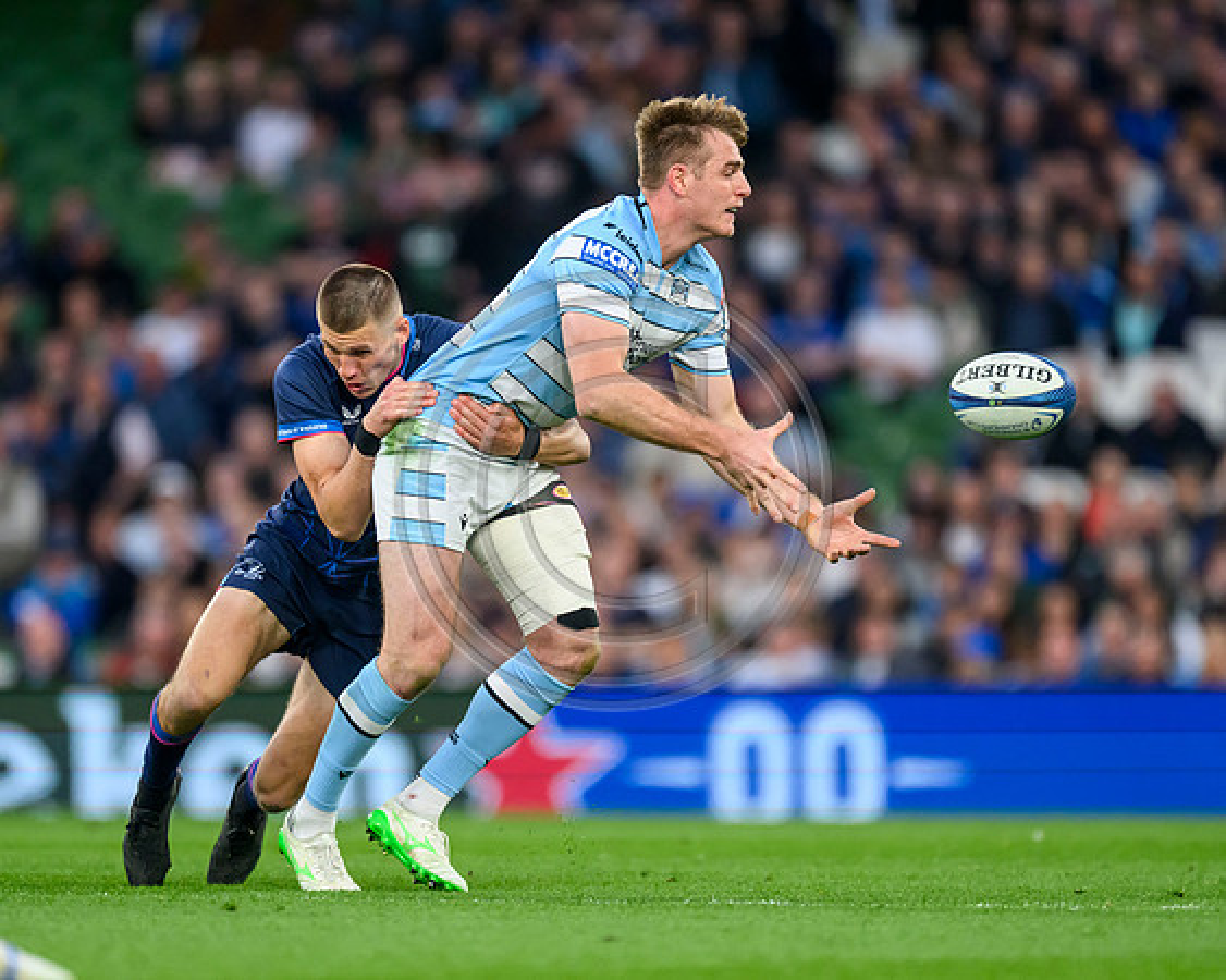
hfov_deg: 2.6
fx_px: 26978
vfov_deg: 2.1
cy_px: 509
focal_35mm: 744
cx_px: 507
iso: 3200
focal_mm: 560
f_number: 4
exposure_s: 1/1600
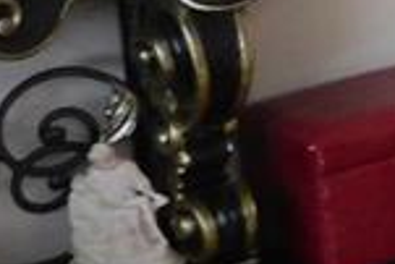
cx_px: 1141
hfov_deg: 9.9
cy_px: -170
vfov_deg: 8.3
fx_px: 1779
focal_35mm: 162
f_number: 3
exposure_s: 1/20
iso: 400
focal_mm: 4
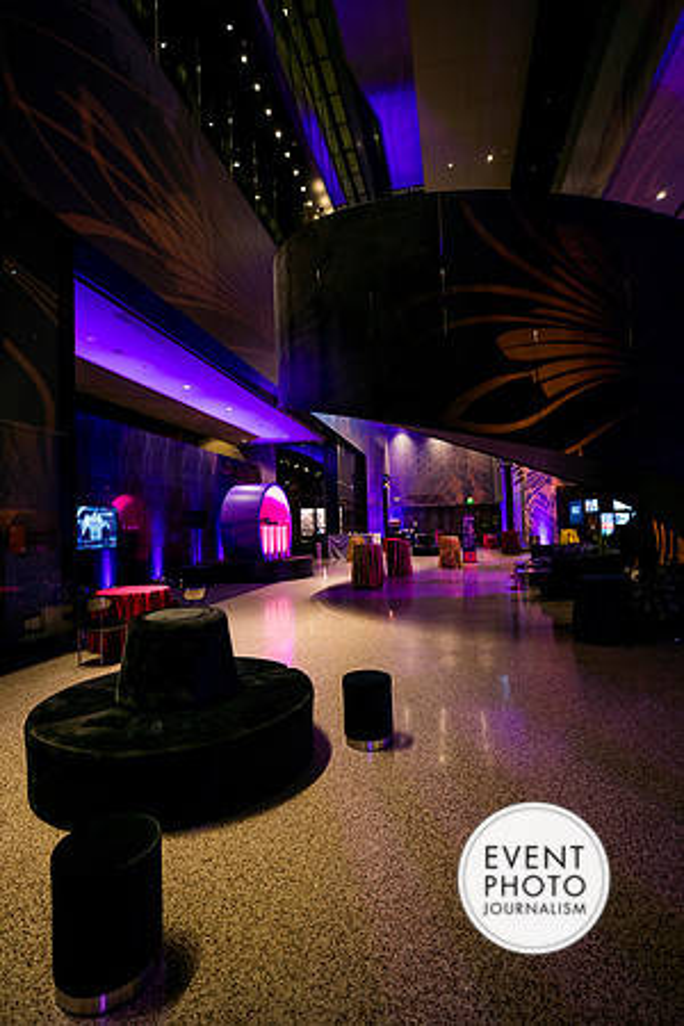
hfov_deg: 73.7
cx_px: 342
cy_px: 513
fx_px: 456
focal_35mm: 16
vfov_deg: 96.7
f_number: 2.2
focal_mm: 16
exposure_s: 1/50
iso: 80
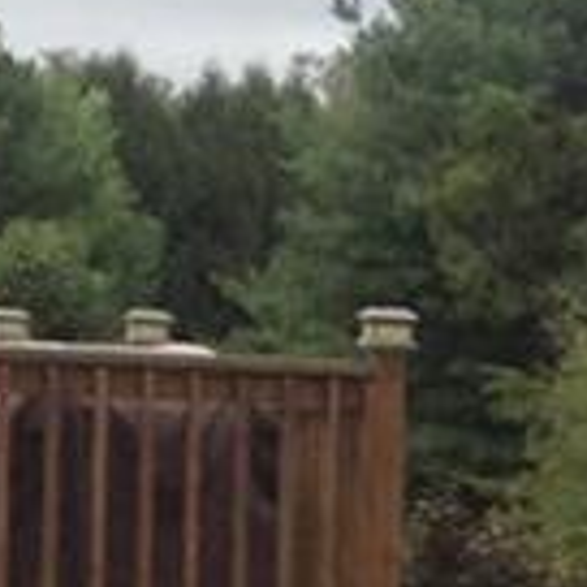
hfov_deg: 7.4
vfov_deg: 7.4
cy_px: 760
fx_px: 4470
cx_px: 837
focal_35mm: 233
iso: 50
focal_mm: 4.28
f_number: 2.4
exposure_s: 1/1080
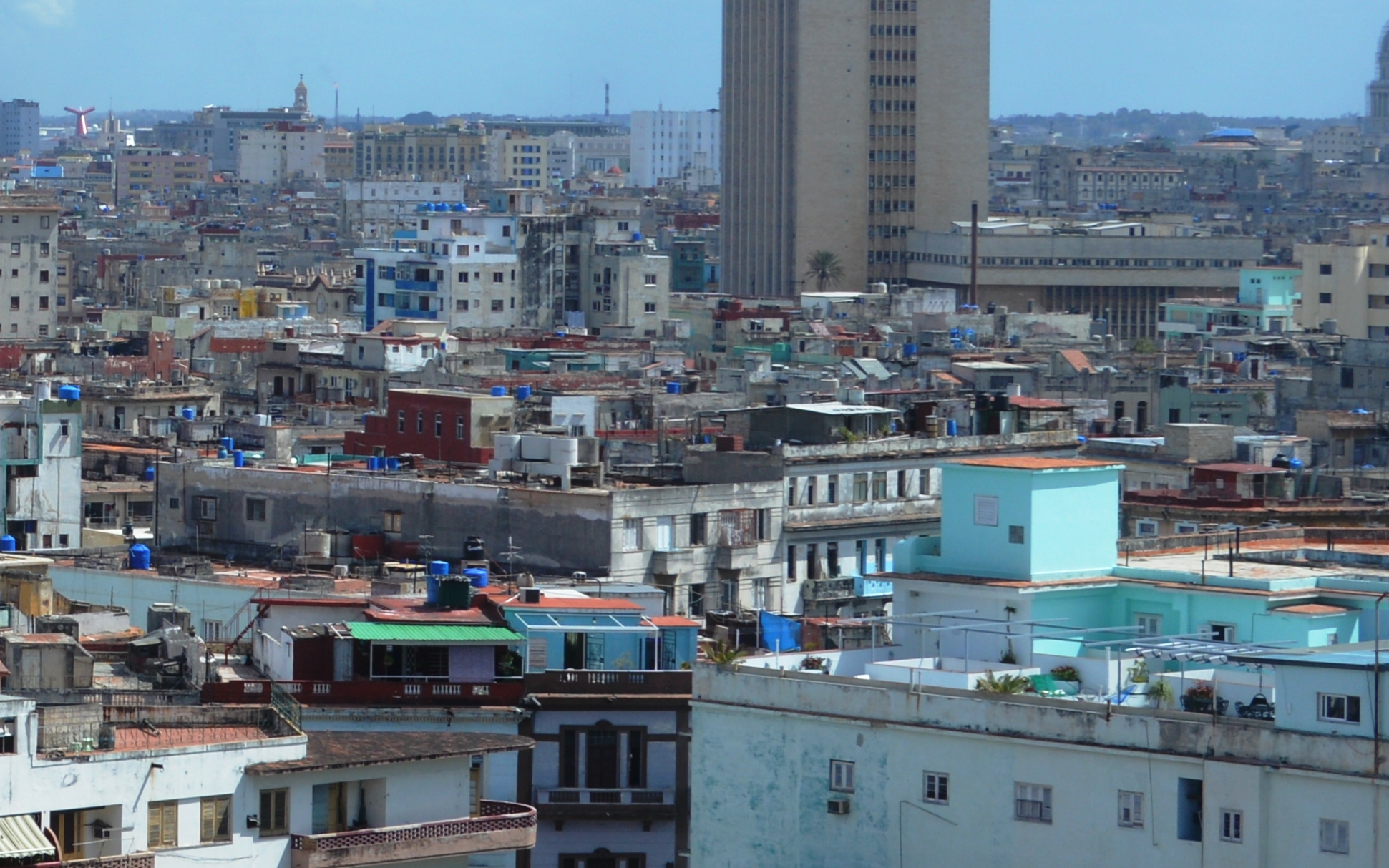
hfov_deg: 14.1
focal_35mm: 142
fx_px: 5375
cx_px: -411
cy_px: 77
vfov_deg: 9.2
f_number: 8
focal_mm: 30
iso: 100
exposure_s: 1/250
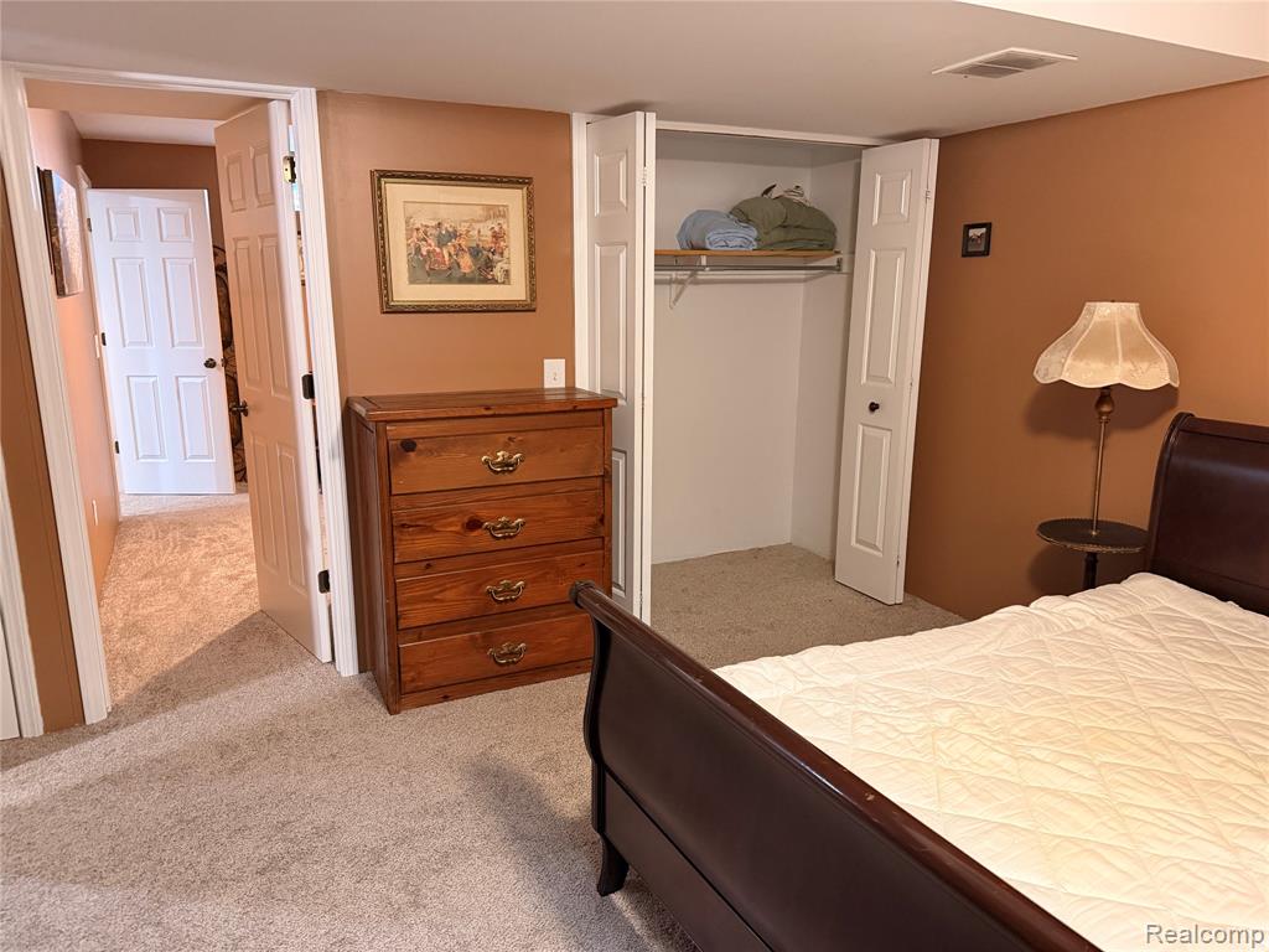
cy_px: 476
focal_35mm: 24
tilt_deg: -11.2
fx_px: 880
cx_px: 634
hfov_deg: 71.6
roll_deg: -0.2
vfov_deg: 56.8
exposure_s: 1/40
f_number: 1.78
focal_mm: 6.76
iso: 640
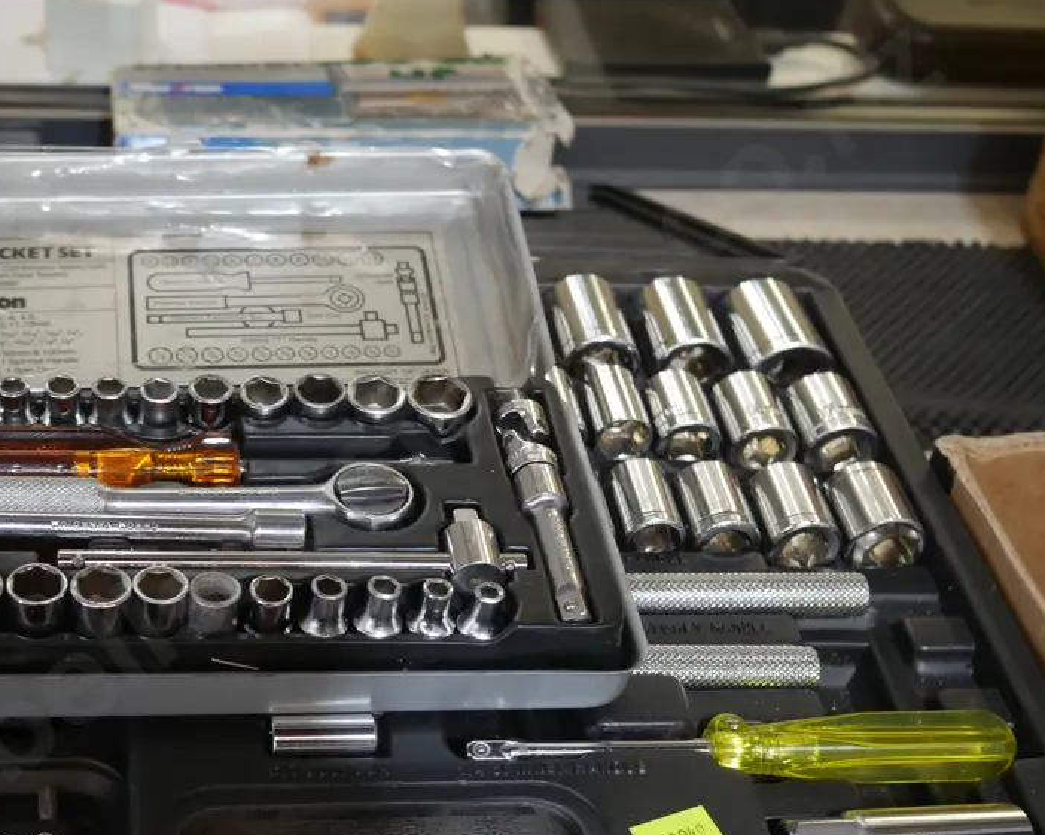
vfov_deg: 26.6
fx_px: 1762
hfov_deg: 32.6
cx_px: 316
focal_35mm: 57
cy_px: 510
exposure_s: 1/60
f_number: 4.5
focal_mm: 20
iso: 640
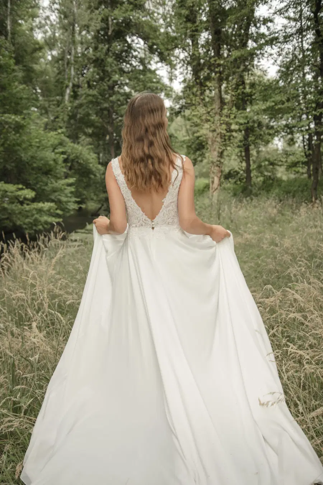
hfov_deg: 33.4
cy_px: 242
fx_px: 538
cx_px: 162
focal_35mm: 40
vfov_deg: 48.5
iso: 100
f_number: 4.5
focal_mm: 40
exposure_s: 1/160
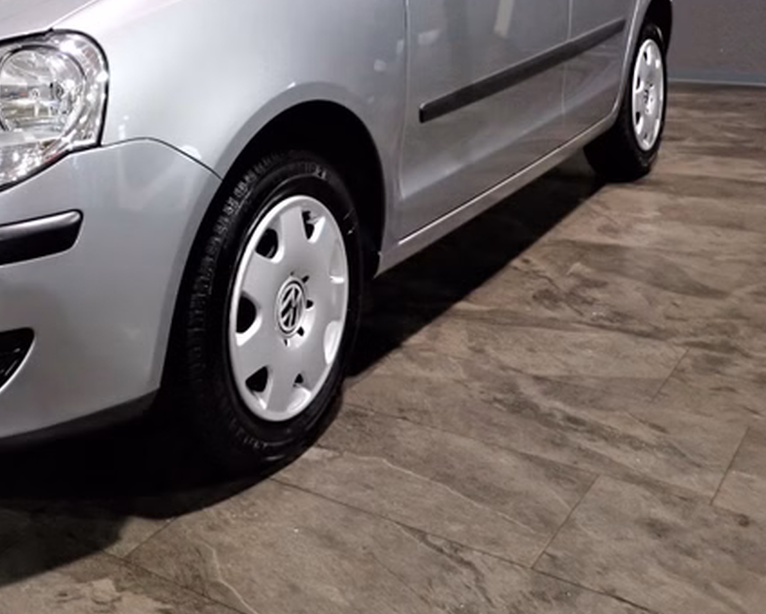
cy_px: 85
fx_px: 1044
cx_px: 114
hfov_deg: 38.2
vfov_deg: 31.5
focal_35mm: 46
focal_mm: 4.5
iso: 200
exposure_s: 1/30
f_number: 2
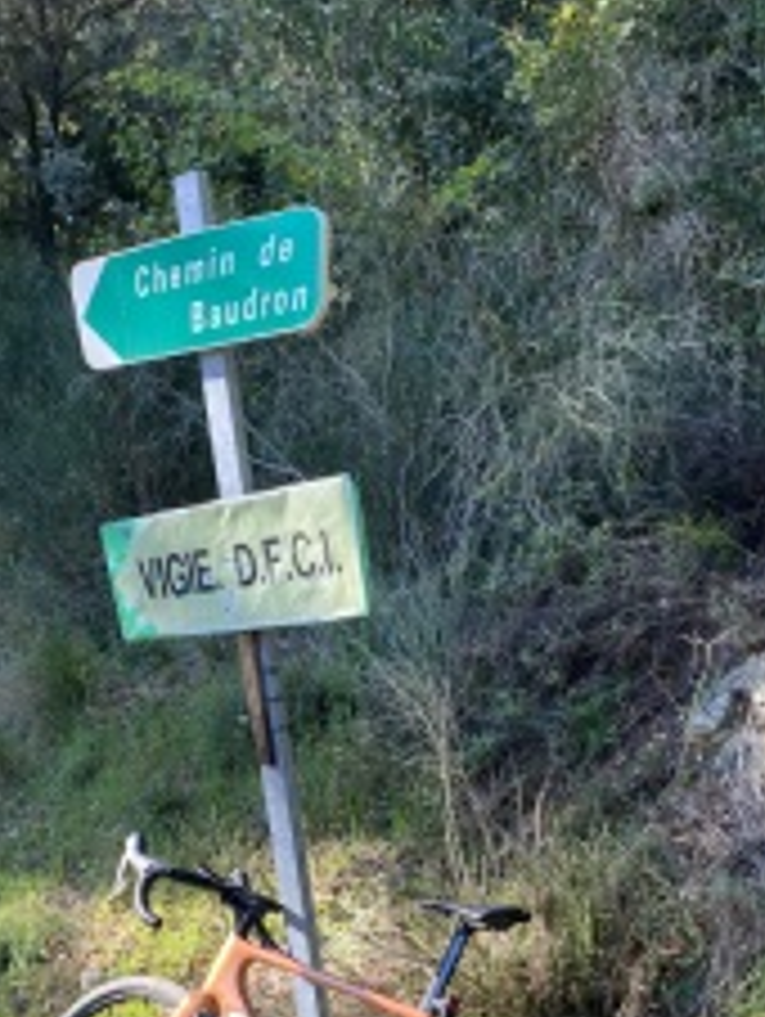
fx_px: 1353
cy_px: 824
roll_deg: -1.7
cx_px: 288
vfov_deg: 39.5
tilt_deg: -5.5
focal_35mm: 46
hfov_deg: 31.4
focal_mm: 4.25
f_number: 1.8
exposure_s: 1/122
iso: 32
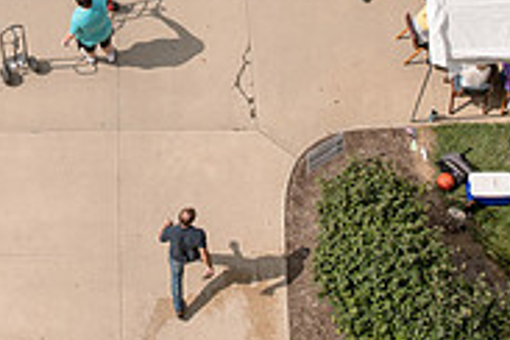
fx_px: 1530
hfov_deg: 18.8
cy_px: -105
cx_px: 125
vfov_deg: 12.3
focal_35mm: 108
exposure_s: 1/500
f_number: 5
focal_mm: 34
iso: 64
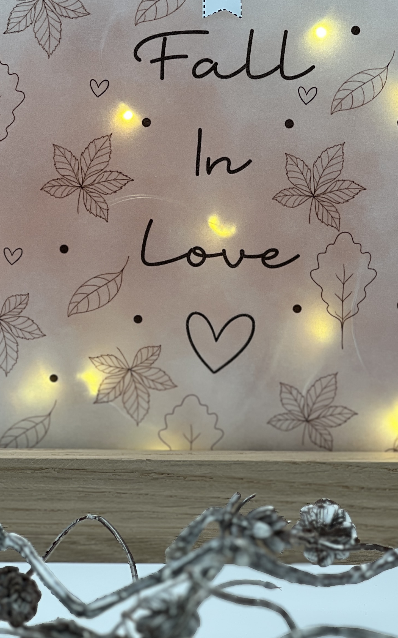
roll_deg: +0.2
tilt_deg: -12.8
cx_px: 230
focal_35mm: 142
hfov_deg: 9.2
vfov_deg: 14.7
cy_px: 173
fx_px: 2465
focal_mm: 9
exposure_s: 1/137
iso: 20
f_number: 2.8
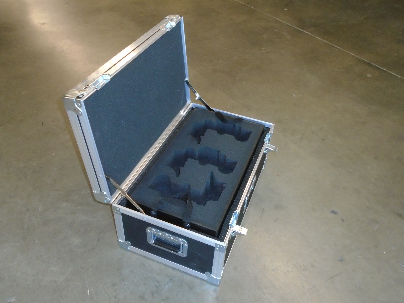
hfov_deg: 58.4
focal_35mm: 31
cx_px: 202
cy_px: 152
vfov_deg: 45.4
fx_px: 362
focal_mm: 5.5
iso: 400
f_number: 3.5
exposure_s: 1/40
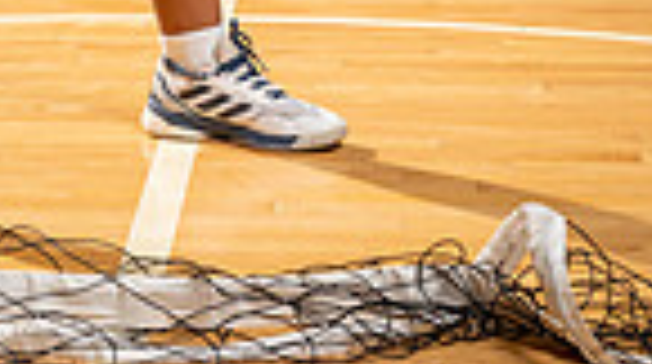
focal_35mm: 166
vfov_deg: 6.9
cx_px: 157
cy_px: -517
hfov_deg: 12.9
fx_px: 2865
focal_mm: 51
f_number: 5.6
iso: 320
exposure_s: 1/250
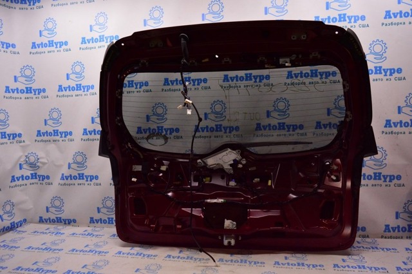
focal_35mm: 27
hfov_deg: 67.4
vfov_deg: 47.8
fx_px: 309
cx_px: 206
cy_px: 137
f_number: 4
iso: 1600
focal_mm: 18
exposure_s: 1/400
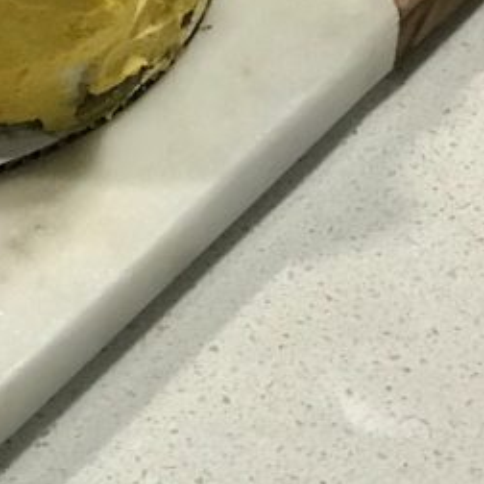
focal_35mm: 205
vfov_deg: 8.4
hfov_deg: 8.3
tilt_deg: -36.0
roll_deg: -1.2
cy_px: -146
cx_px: -282
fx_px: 3243
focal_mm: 6.6
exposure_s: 1/60
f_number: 2.8
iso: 160
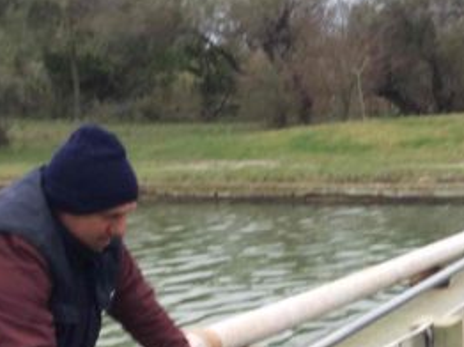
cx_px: 505
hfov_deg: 20.6
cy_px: 386
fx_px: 1219
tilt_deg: -13.6
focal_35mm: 91
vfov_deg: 15.7
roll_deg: +1.6
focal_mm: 3.3
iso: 25
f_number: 2.4
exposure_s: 1/100
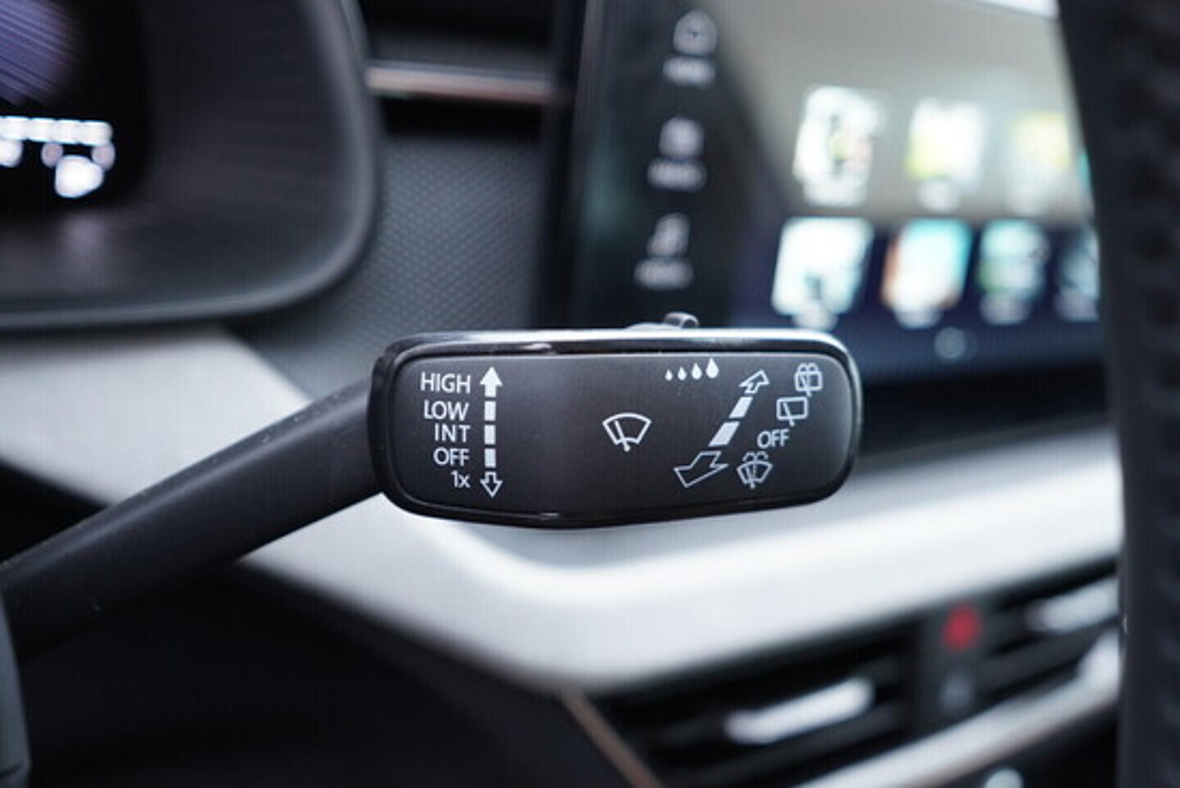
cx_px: 590
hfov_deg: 53.1
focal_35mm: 36
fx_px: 1180
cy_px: 394
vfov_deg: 36.9
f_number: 2.8
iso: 500
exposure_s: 1/40
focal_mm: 24
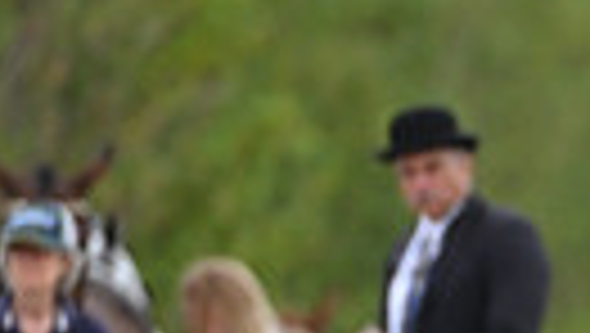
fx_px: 29050
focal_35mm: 1855
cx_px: 1261
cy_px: 448
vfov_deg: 0.7
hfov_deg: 1.2
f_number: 5.6
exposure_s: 1/1600
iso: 720
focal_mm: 400
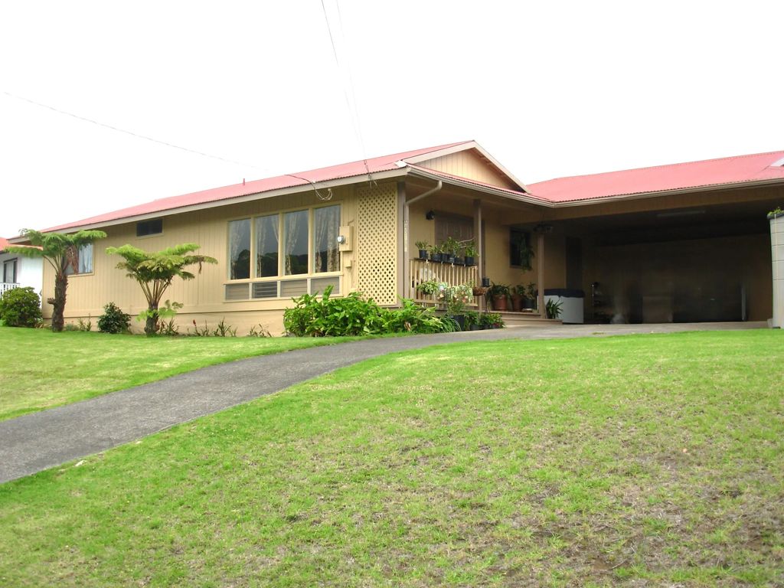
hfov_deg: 49.0
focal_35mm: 38
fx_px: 861
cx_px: 392
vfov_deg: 37.7
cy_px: 294
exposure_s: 1/418
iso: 50
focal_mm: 6.3
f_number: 2.9
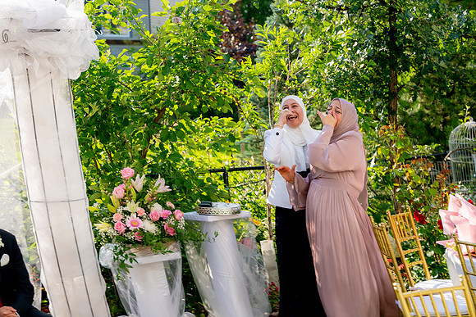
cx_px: 238
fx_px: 926
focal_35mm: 70
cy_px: 158
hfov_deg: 28.8
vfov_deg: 19.5
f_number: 4.5
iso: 100
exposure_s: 1/500
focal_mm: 70
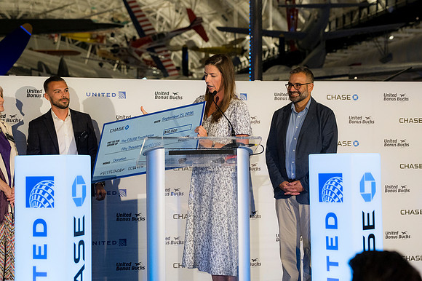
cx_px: 211
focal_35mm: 73
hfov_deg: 27.7
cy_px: 140
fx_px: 855
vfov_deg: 18.6
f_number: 2.8
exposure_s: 1/200
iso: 640
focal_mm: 49
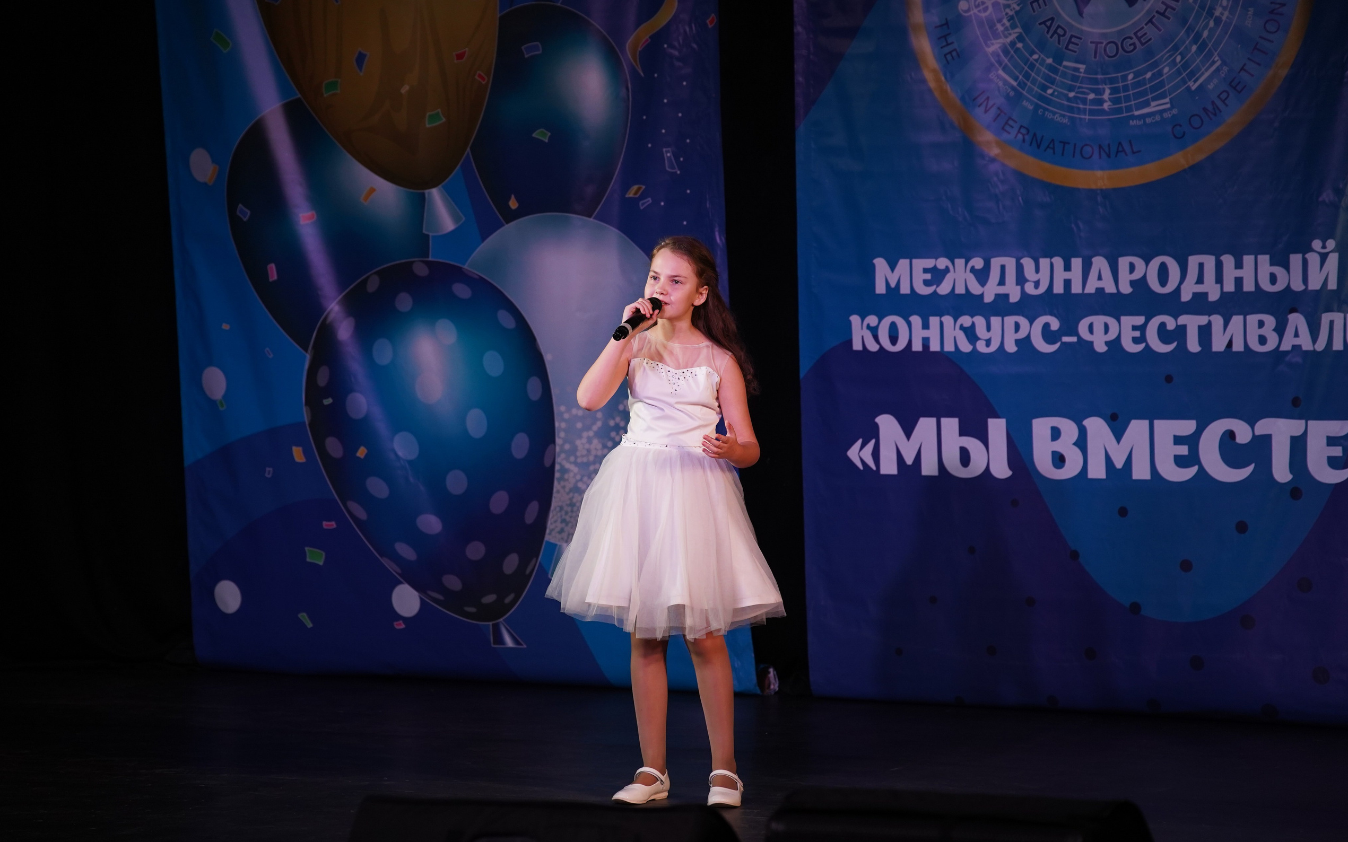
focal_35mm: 154
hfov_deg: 13.6
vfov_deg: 8.5
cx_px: 674
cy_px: 447
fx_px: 5657
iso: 1600
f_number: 4
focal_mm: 150
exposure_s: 1/400
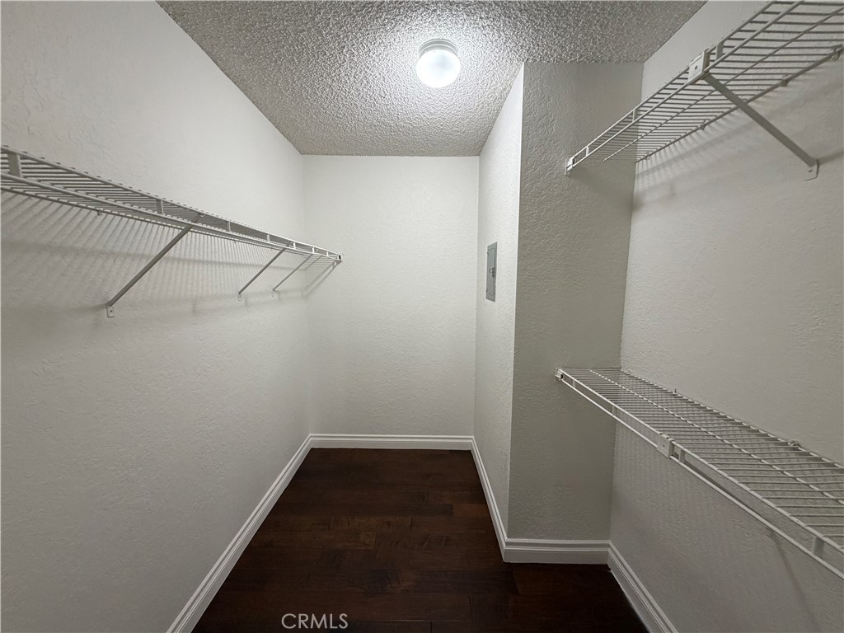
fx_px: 341
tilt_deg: -6.3
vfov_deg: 85.7
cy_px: 316
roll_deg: -0.6
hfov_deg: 102.1
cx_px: 422
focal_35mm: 14
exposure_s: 1/120
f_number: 2.2
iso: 320
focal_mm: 2.22
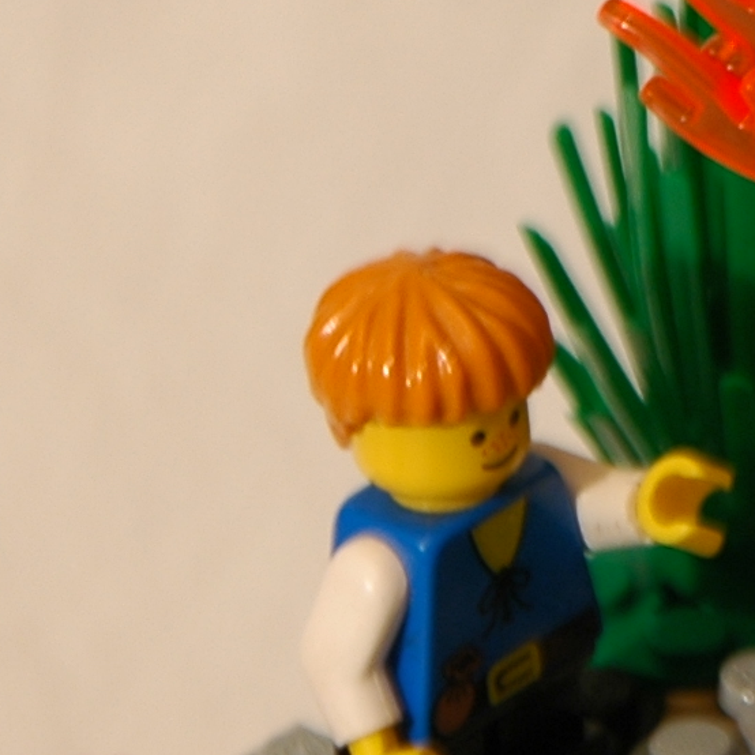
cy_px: 255
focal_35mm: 484
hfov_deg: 3.6
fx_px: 11943
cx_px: 1637
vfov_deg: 3.6
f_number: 5.3
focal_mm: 70
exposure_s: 1/6
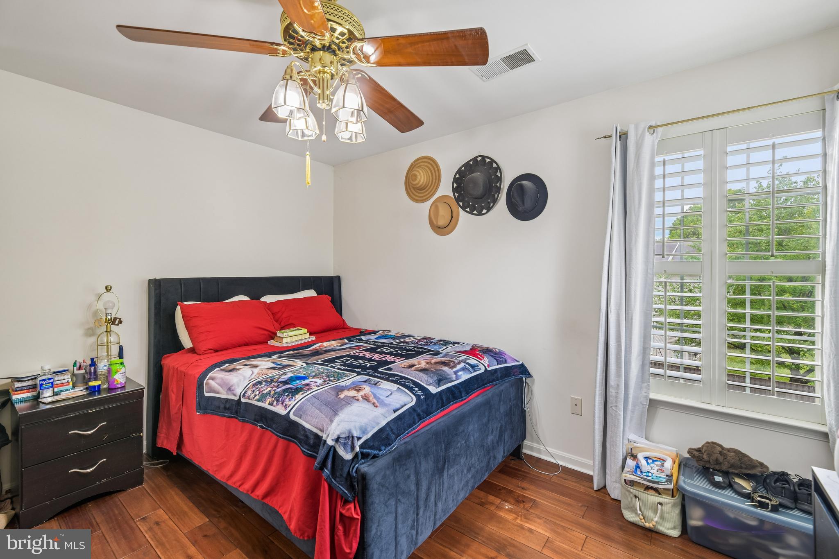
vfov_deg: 77.3
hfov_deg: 100.4
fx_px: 350
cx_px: 420
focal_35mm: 15
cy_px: 280
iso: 400
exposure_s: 1/10
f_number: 8
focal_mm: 15
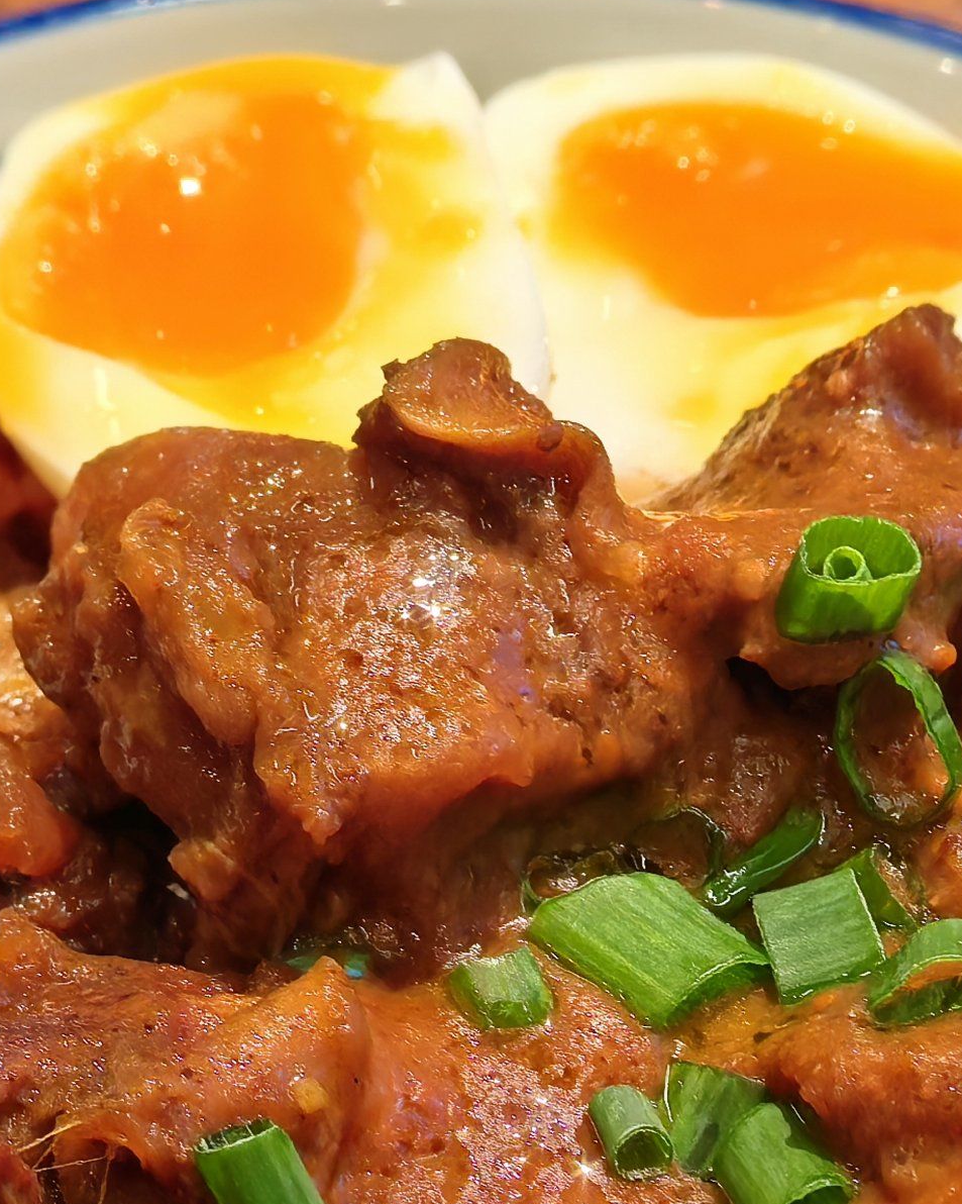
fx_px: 3026
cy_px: 977
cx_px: 514
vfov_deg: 22.2
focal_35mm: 85
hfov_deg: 18.1
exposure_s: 1/50
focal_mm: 5.75
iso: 160
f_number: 2.8
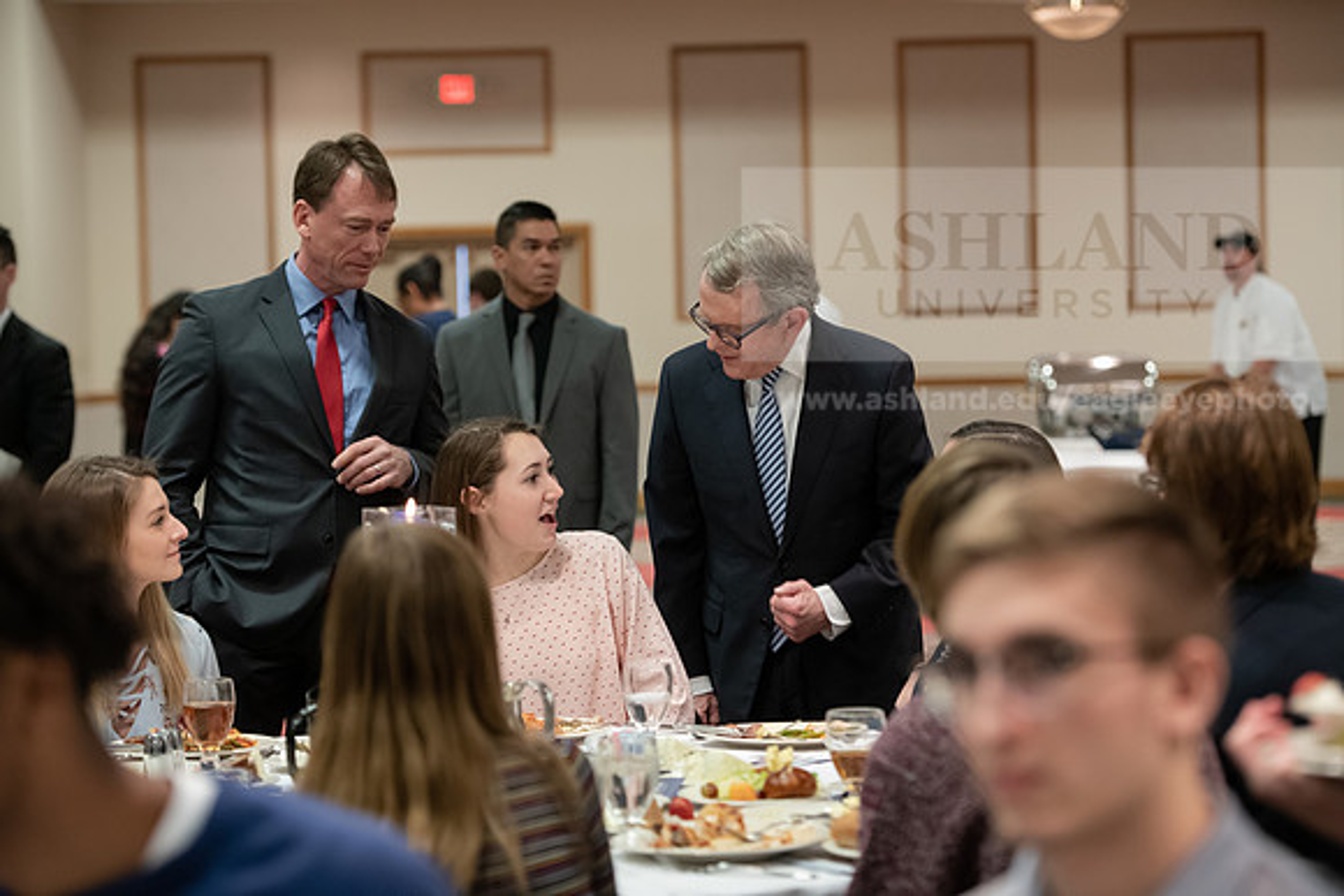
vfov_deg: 13.7
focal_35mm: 100
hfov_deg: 20.4
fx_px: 3734
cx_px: 672
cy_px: 448
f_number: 3.5
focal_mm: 100
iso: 3200
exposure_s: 1/200
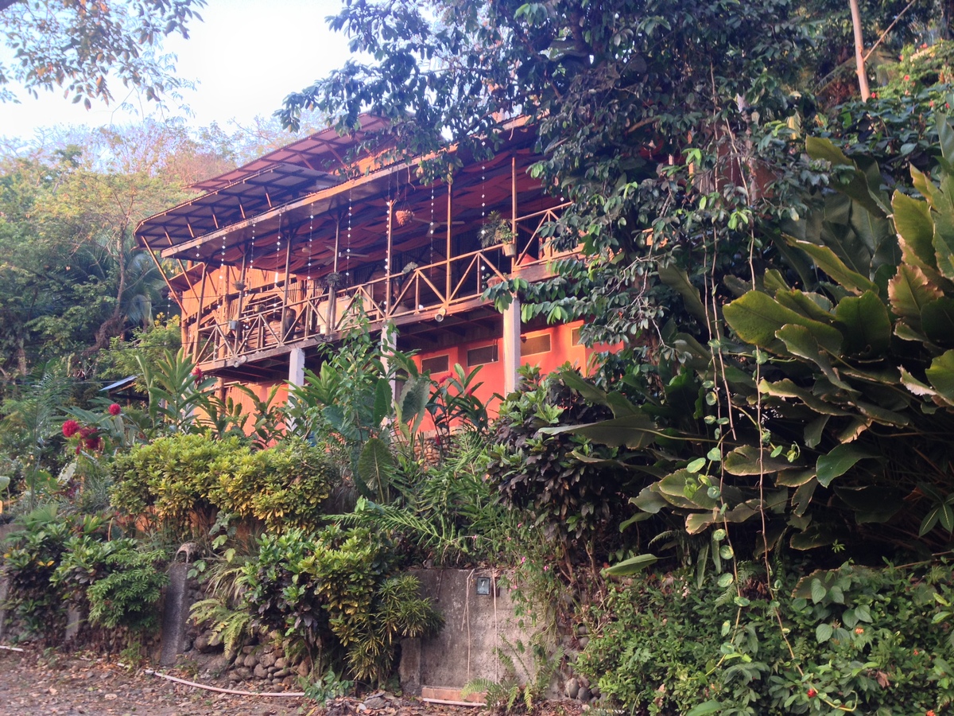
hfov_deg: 52.6
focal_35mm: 35
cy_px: 358
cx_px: 477
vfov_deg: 40.7
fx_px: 965
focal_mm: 4.28
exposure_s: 1/24
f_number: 2.4
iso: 50
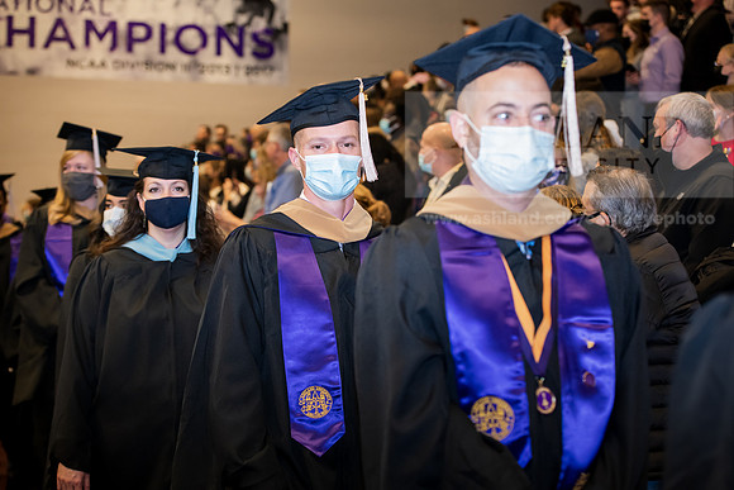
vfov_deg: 19.5
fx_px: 1427
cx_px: 367
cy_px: 245
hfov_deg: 28.8
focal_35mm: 70
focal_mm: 70
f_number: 4
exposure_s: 1/200
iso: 2000
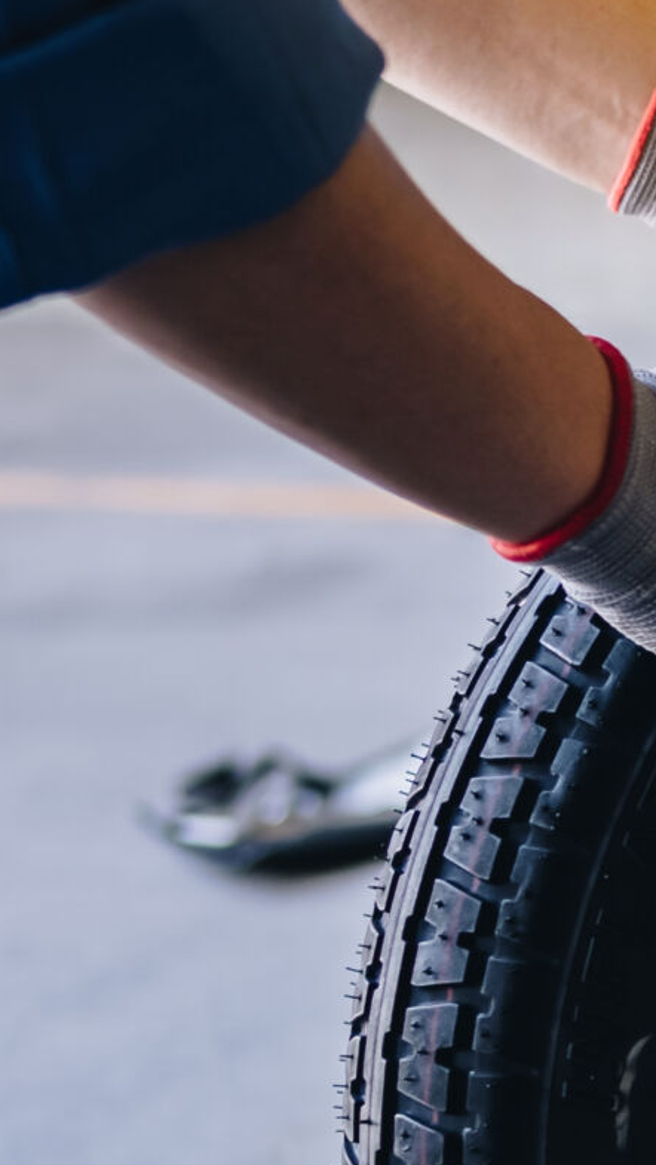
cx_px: 1774
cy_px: 1121
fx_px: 3801
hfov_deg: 8.6
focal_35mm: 123
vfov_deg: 17.1
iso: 200
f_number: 1.6
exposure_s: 1/250
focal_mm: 24
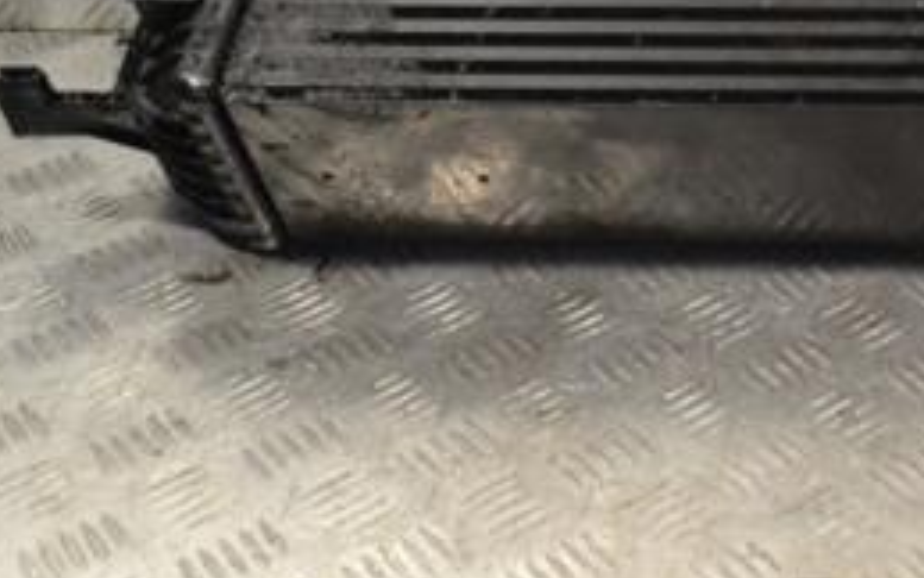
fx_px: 1965
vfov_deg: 16.2
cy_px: -89
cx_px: 988
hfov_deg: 24.8
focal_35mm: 78
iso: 3200
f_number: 8
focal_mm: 22
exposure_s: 1/250
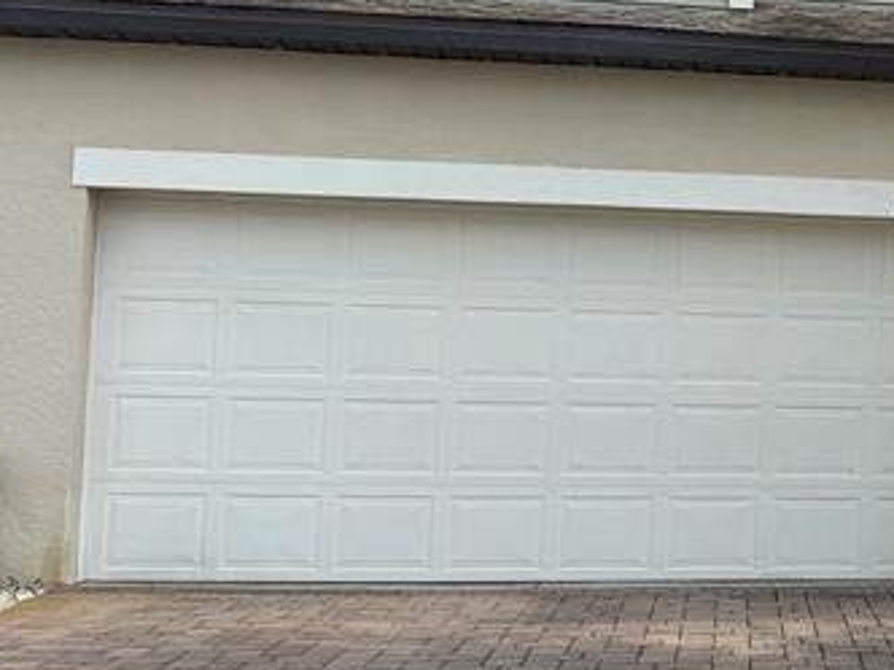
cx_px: 1099
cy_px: 231
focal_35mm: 74
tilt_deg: +4.9
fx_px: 1911
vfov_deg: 19.8
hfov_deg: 23.8
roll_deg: -1.4
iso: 80
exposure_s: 1/1211
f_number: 1.78
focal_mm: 6.76
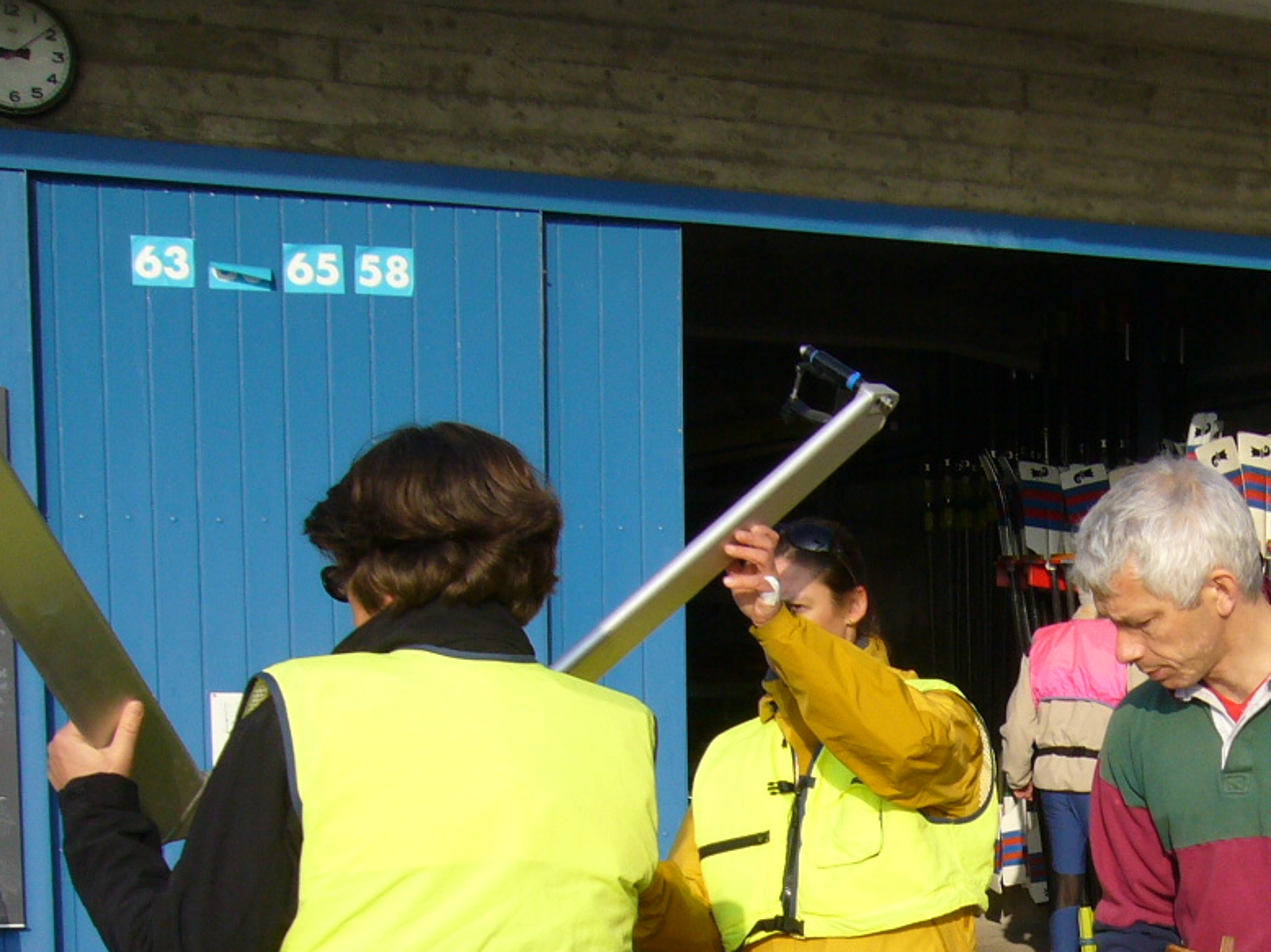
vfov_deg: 19.8
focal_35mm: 72
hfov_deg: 26.0
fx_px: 2643
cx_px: 1180
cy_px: 973
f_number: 5.6
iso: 80
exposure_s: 1/320
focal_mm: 5.8
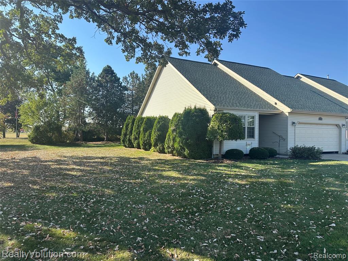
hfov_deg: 71.6
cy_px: 130
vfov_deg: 56.8
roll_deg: -0.5
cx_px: 174
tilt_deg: +1.3
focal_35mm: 24
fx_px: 241
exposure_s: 1/1949
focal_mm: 6.86
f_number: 1.78
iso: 80
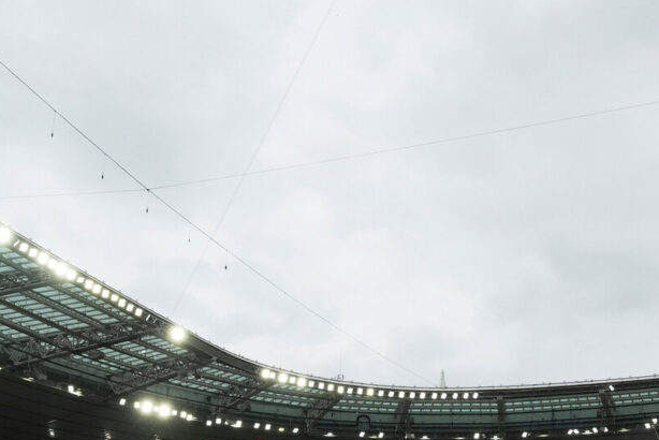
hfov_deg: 32.9
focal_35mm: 60
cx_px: 466
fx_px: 1099
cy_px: 368
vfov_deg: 22.3
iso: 1250
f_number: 4
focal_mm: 24
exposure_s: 1/2000
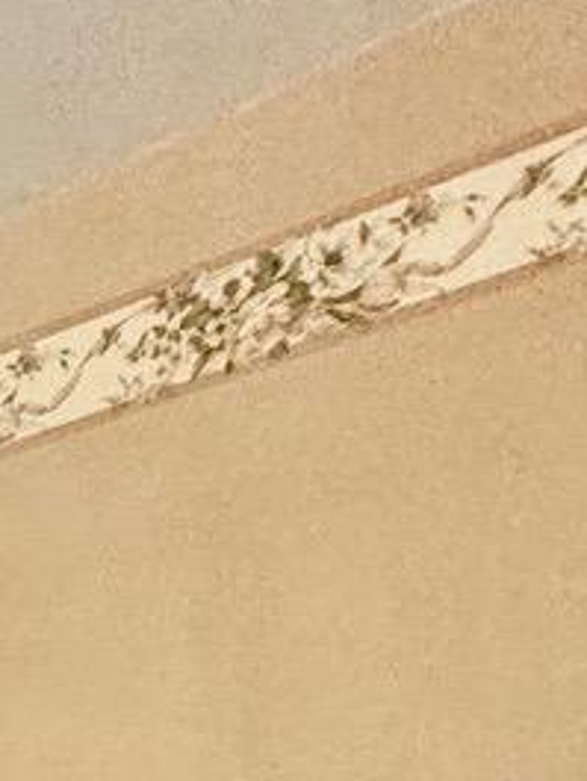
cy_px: 1441
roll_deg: +1.4
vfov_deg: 18.4
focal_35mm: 81
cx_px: -1015
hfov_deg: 12.2
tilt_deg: -10.3
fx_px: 1830
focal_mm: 2.22
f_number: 2.2
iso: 640
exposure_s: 1/60
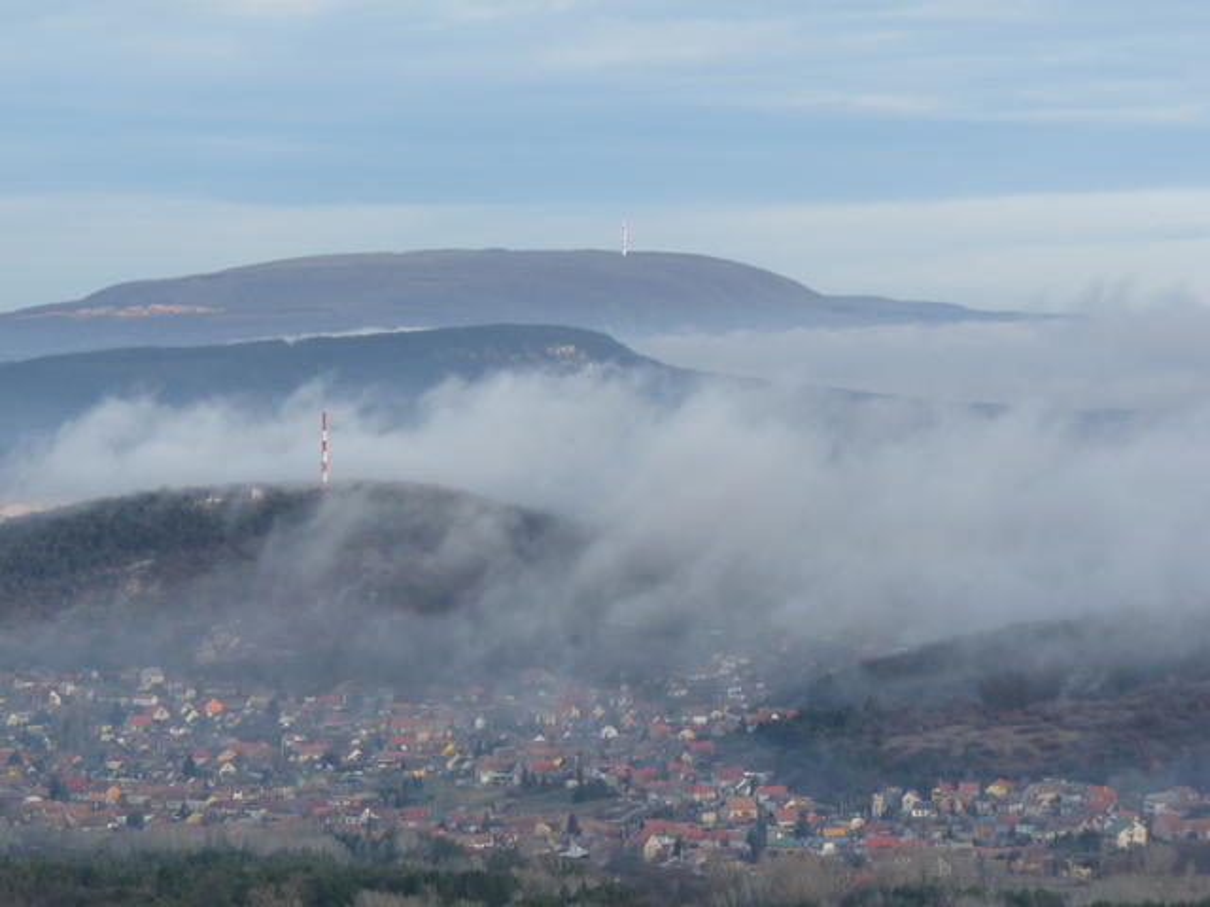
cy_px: 454
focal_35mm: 159
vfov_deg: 9.3
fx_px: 5558
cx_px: 605
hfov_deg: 12.4
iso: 160
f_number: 5.6
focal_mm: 28.3
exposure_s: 1/320
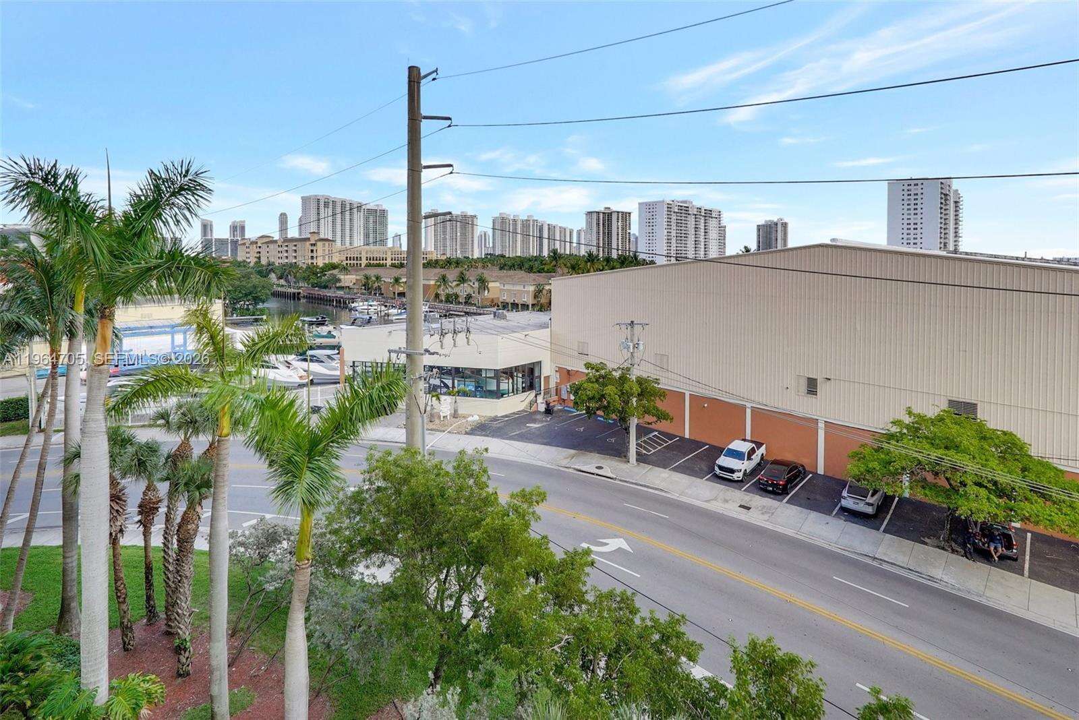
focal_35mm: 16
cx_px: 540
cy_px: 360
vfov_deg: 73.8
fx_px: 480
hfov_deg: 96.7
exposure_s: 1/400
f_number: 13
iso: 640
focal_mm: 16
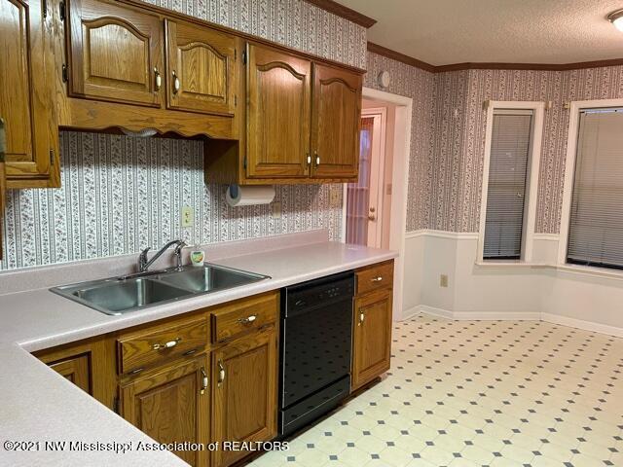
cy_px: 234
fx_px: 468
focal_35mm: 26
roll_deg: -1.7
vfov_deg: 53.1
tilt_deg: -7.2
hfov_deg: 67.3
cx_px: 312
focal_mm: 4.2
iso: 250
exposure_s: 1/60
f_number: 1.6
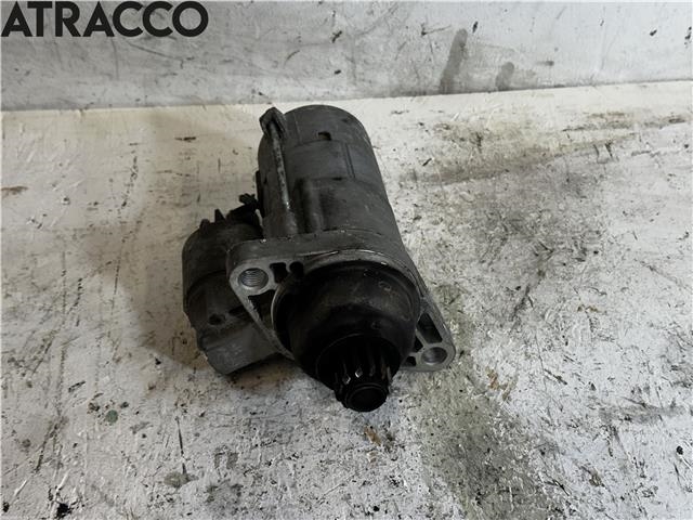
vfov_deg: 30.3
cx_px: 346
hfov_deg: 39.7
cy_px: 260
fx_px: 961
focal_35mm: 48
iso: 64
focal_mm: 6.86
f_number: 1.78
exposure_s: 1/100
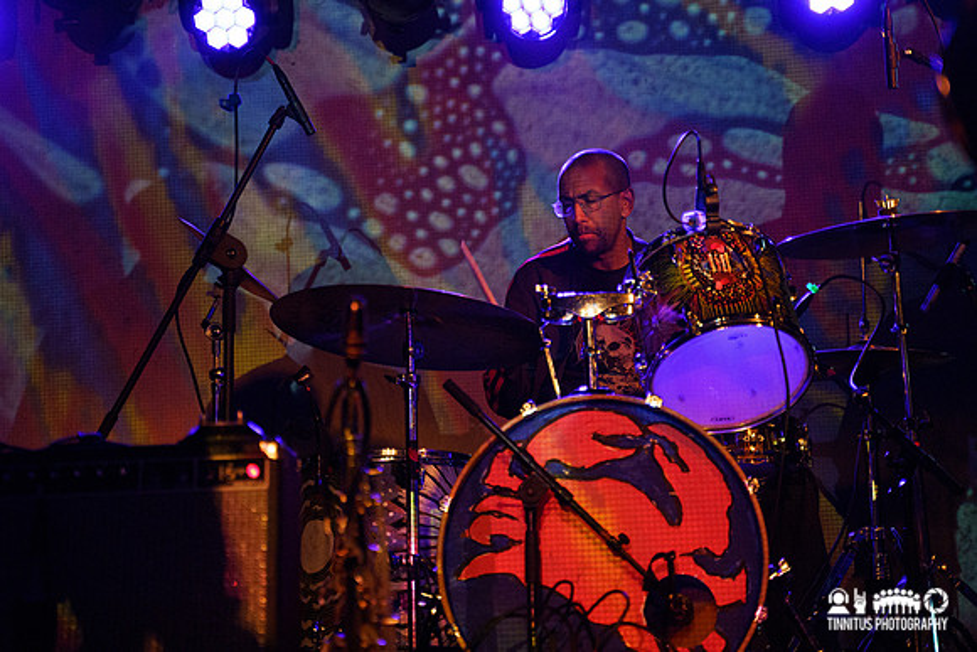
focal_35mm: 85
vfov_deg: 16.1
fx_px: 2302
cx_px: 488
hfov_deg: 24.0
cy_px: 283
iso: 6400
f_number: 2.8
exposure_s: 1/125
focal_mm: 75
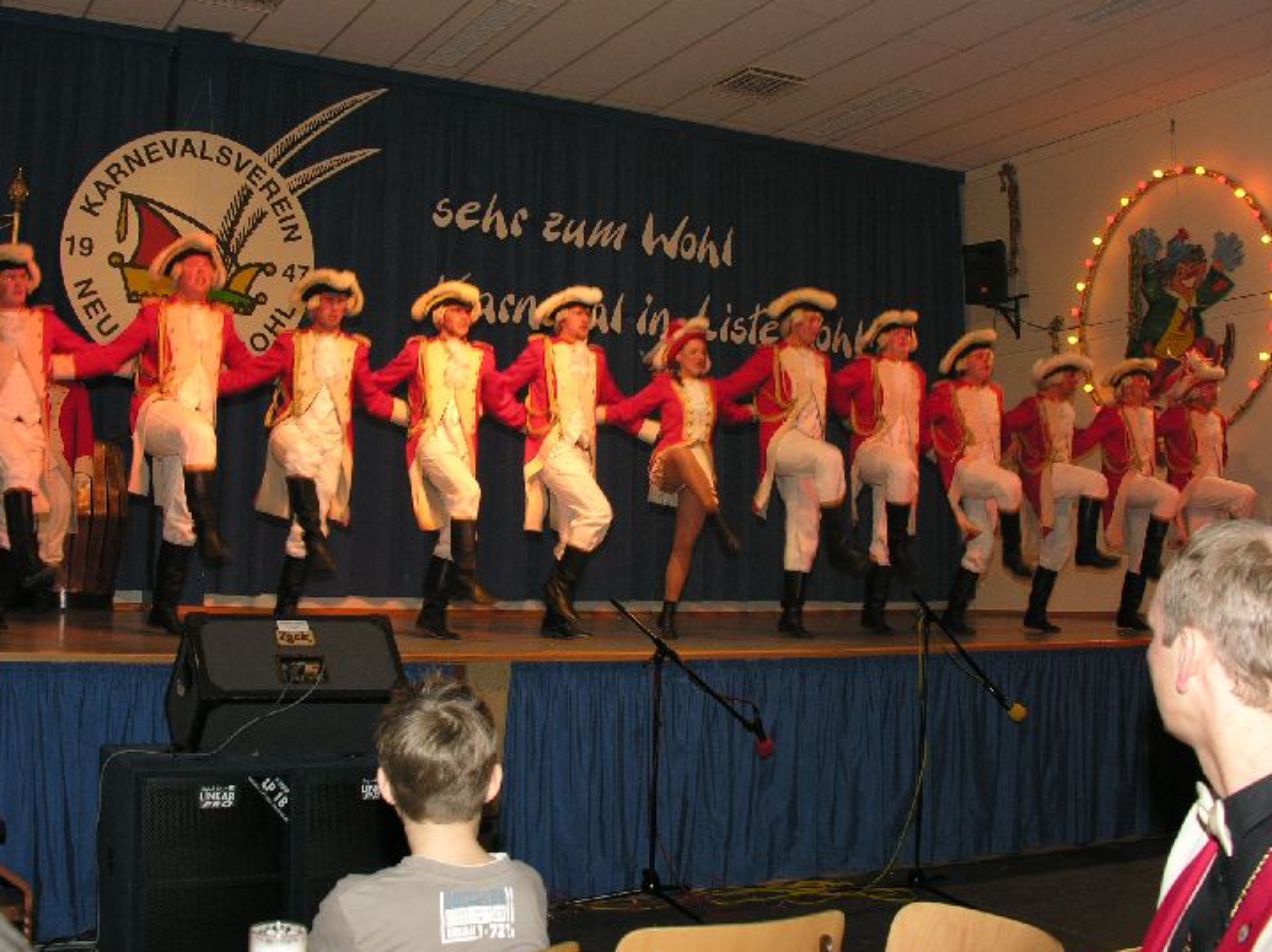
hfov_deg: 46.7
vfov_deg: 35.9
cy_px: 433
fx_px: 1469
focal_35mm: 40
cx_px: 570
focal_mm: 8.9
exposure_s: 1/38.5
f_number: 4
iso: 100
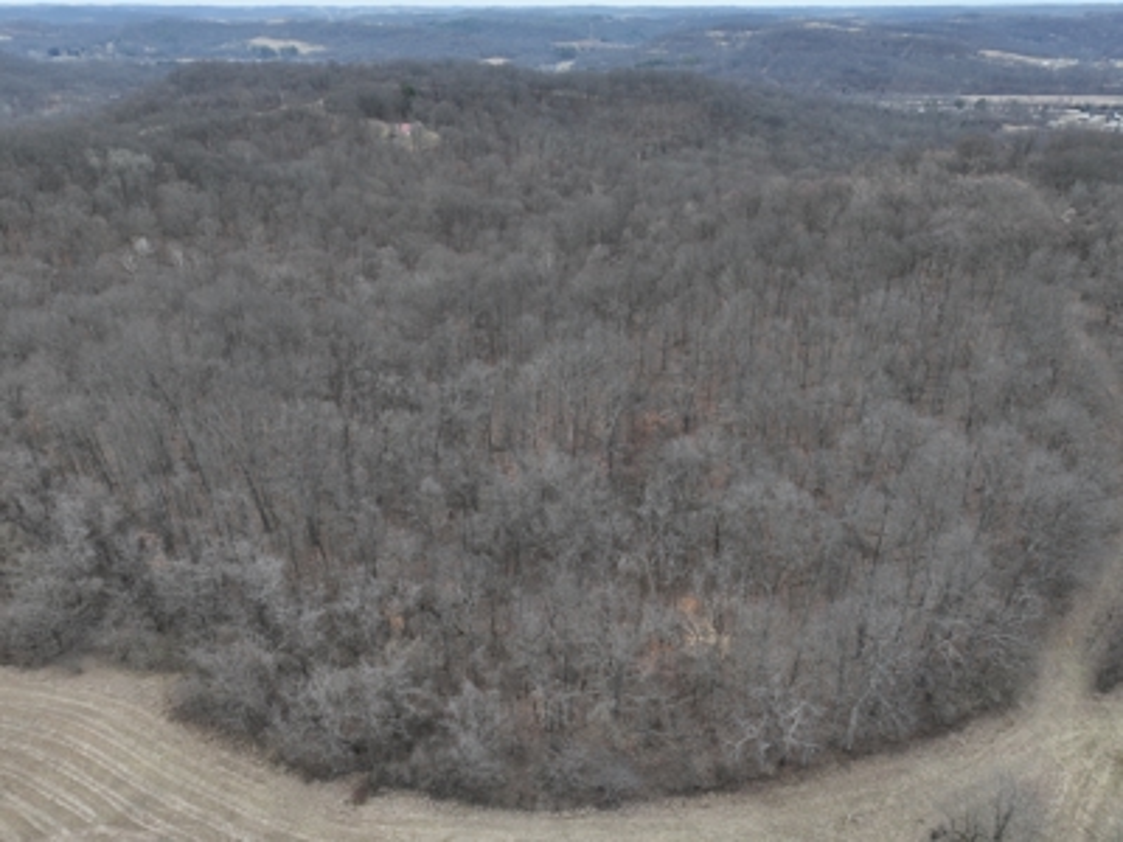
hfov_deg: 71.6
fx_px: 779
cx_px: 562
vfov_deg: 56.8
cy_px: 421
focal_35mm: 24
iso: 100
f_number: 2.8
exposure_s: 1/500
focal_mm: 12.29
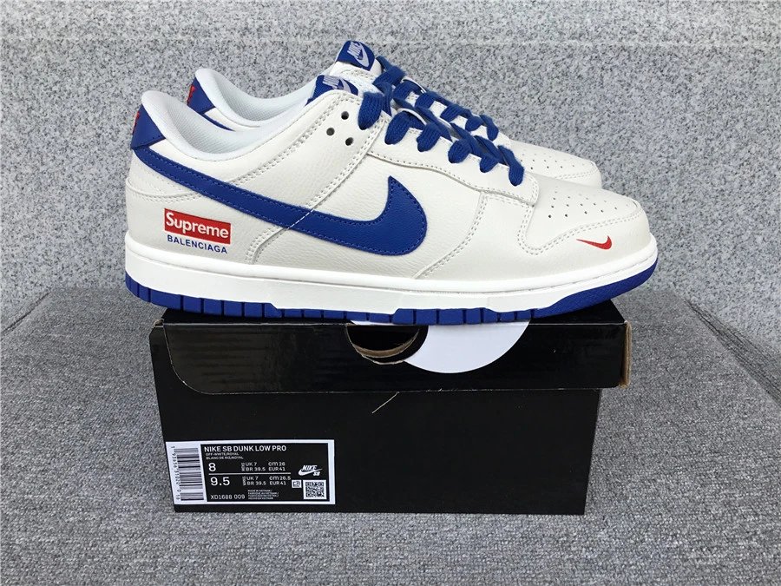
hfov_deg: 58.4
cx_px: 390
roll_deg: +0.2
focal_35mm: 31
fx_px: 699
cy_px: 293
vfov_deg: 45.4
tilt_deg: -22.0
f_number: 2.4
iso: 25
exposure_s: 1/440
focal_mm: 3.3
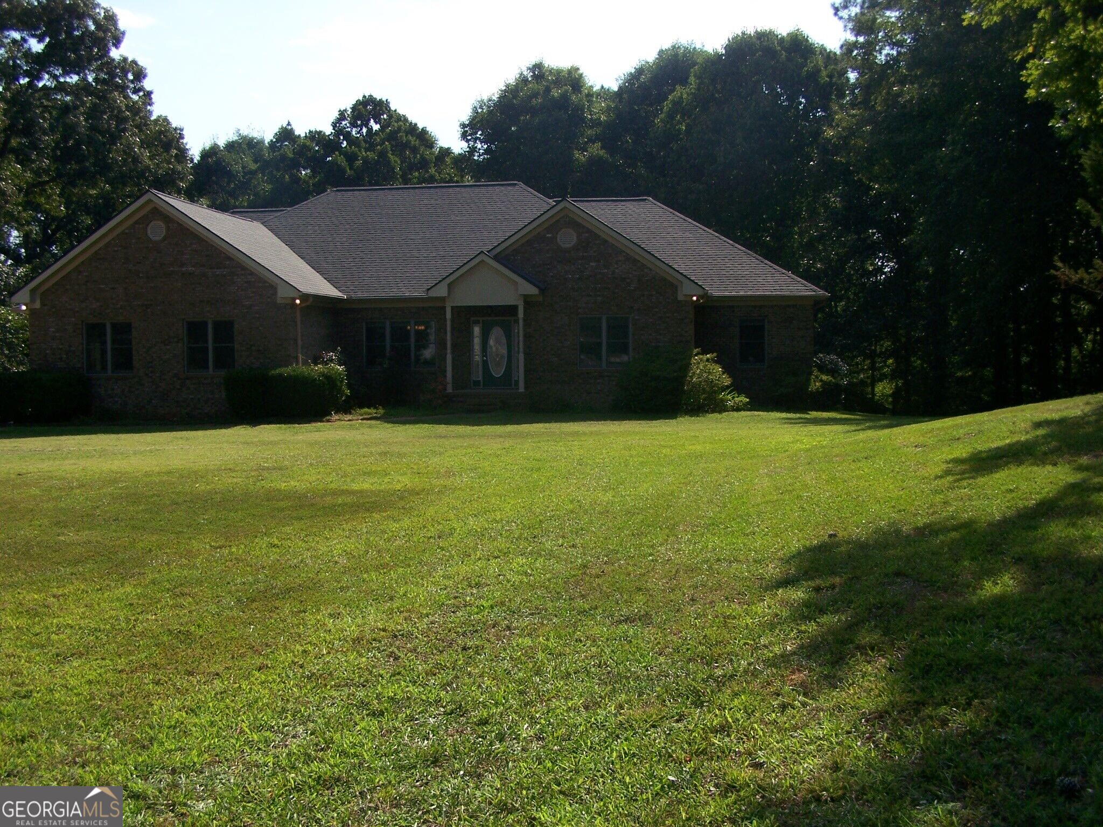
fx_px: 1211
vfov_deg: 37.7
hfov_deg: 49.0
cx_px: 552
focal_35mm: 38
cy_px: 414
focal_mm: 6.3
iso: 80
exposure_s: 1/640
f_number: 4
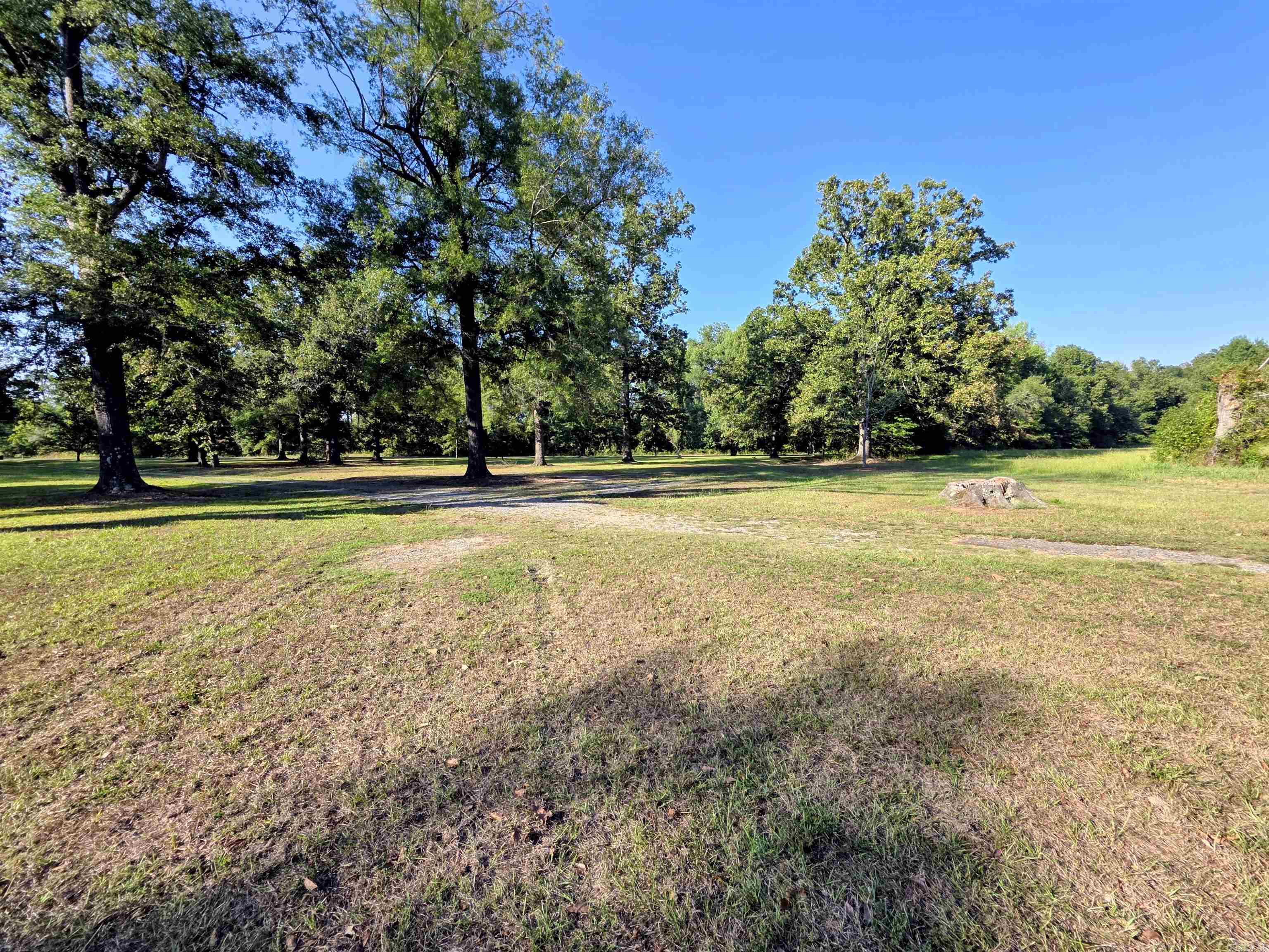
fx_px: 477
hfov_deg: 106.2
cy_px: 476
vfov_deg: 89.9
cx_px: 634
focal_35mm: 13
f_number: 1.9
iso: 40
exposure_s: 1/950
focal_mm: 2.2
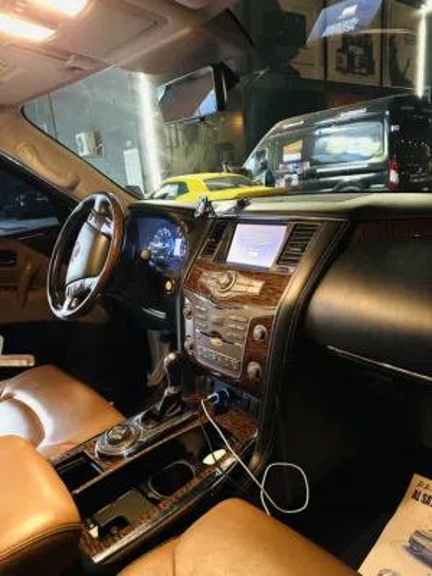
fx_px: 399
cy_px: 288
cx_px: 216
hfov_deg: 56.8
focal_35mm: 24
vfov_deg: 71.6
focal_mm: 6.86
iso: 1000
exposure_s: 1/25
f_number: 1.78
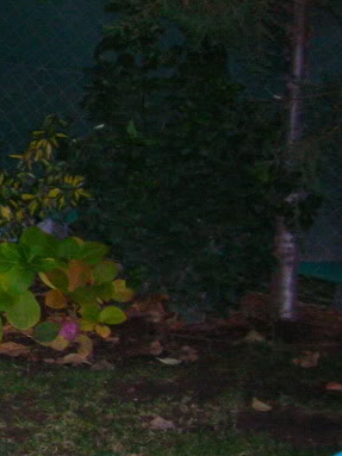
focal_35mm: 91
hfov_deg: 14.4
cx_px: -260
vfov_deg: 21.5
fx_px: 1199
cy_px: 188
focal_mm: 5.7
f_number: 2.9
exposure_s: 1/60.1
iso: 200
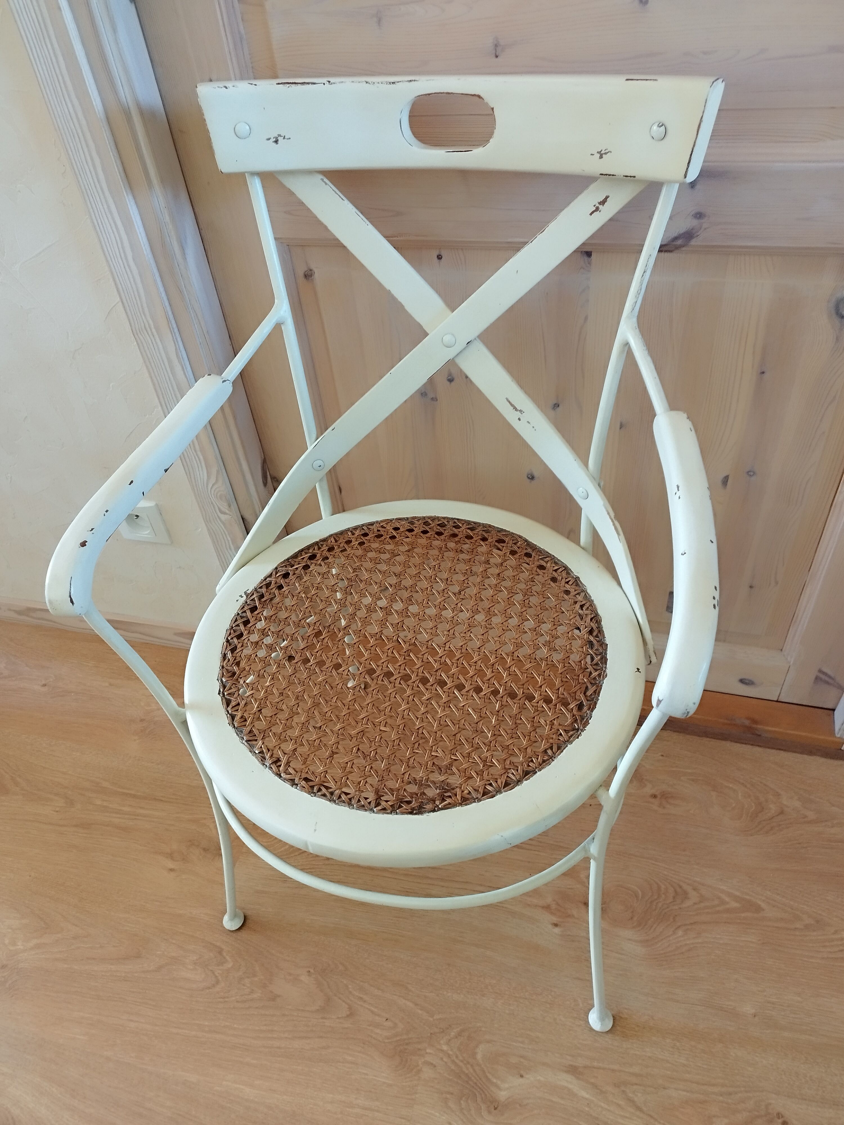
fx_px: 780
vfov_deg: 71.6
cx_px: 422
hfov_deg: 56.8
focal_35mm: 24
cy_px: 562
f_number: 1.89
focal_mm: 5.89
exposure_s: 1/50
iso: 680
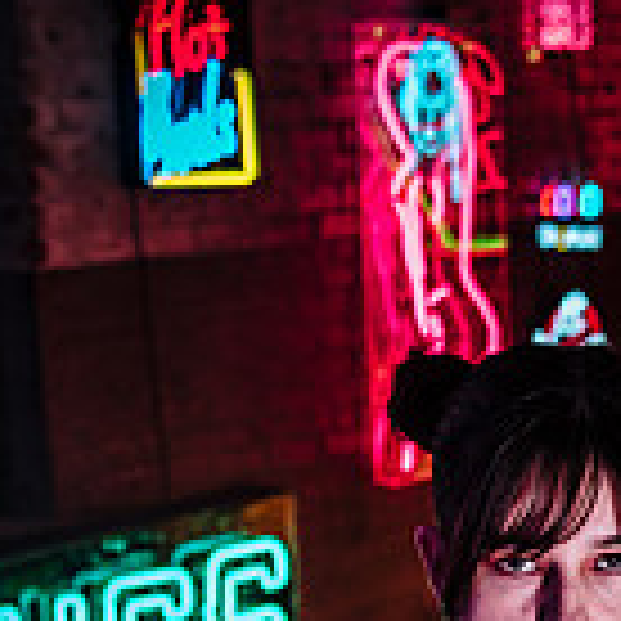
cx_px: 654
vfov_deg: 14.2
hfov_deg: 14.4
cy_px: 753
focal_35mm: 119
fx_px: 2415
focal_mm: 31
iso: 200
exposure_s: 1/100
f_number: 2.8
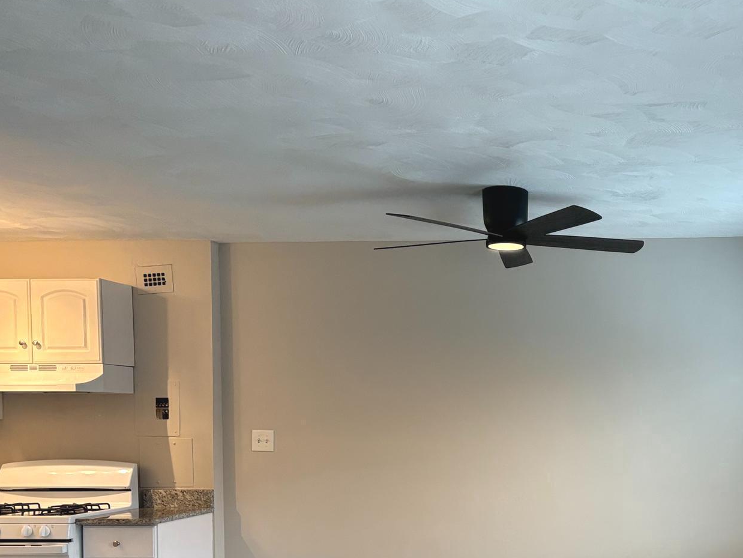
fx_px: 923
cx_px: 594
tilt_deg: -1.6
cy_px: 444
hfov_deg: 41.9
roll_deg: -0.3
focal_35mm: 43
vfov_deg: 32.7
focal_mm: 5.96
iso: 125
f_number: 1.6
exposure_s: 1/120
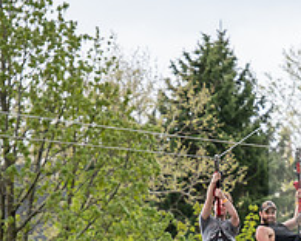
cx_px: 222
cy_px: 293
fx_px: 4107
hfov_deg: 4.2
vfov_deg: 3.4
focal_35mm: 461
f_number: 3.5
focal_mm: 165
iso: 400
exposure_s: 1/500
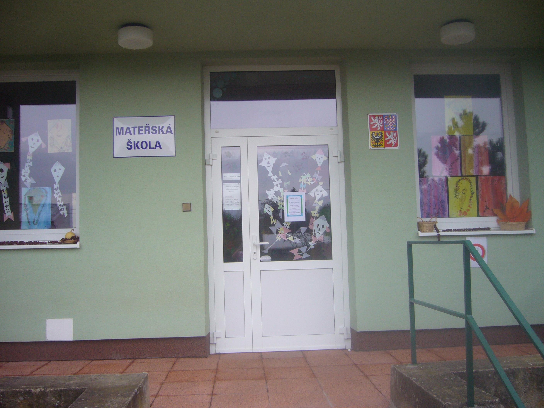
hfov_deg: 52.6
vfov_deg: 40.7
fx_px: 550
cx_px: 272
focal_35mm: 35
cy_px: 204
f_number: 2.8
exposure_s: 1/125
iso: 100
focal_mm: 5.8
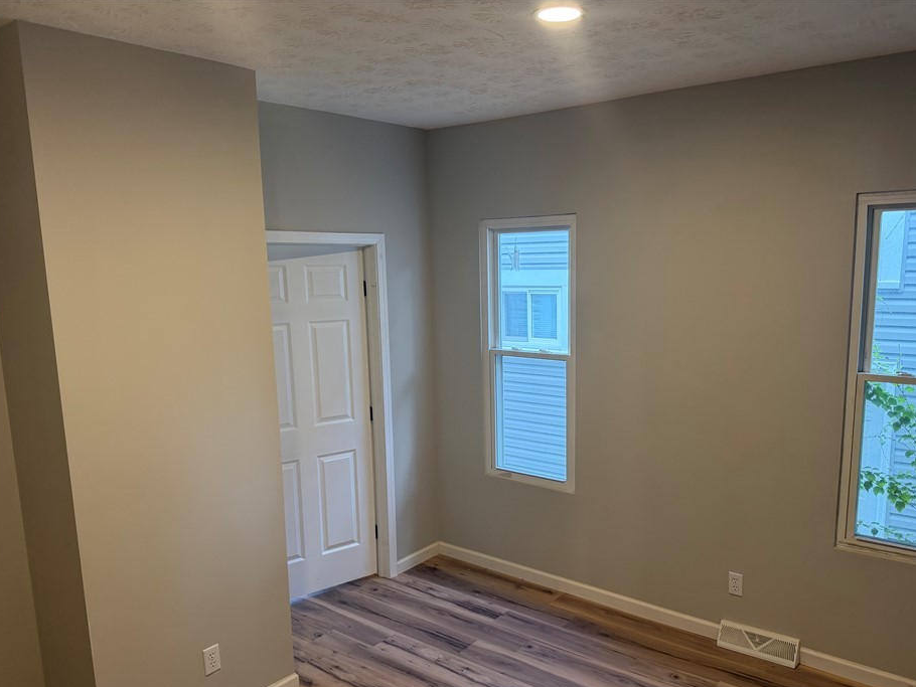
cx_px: 502
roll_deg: +0.4
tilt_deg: -10.7
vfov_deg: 51.3
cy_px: 384
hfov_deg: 65.2
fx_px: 715
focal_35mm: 27
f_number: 1.78
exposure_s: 1/120
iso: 200
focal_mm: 6.76
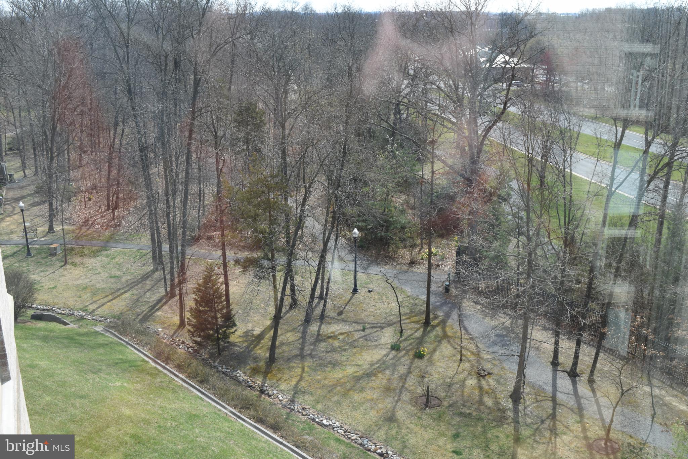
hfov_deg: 51.3
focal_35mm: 38
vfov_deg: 35.5
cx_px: 344
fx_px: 717
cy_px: 230
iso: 100
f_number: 7.1
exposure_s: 1/200
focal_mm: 25
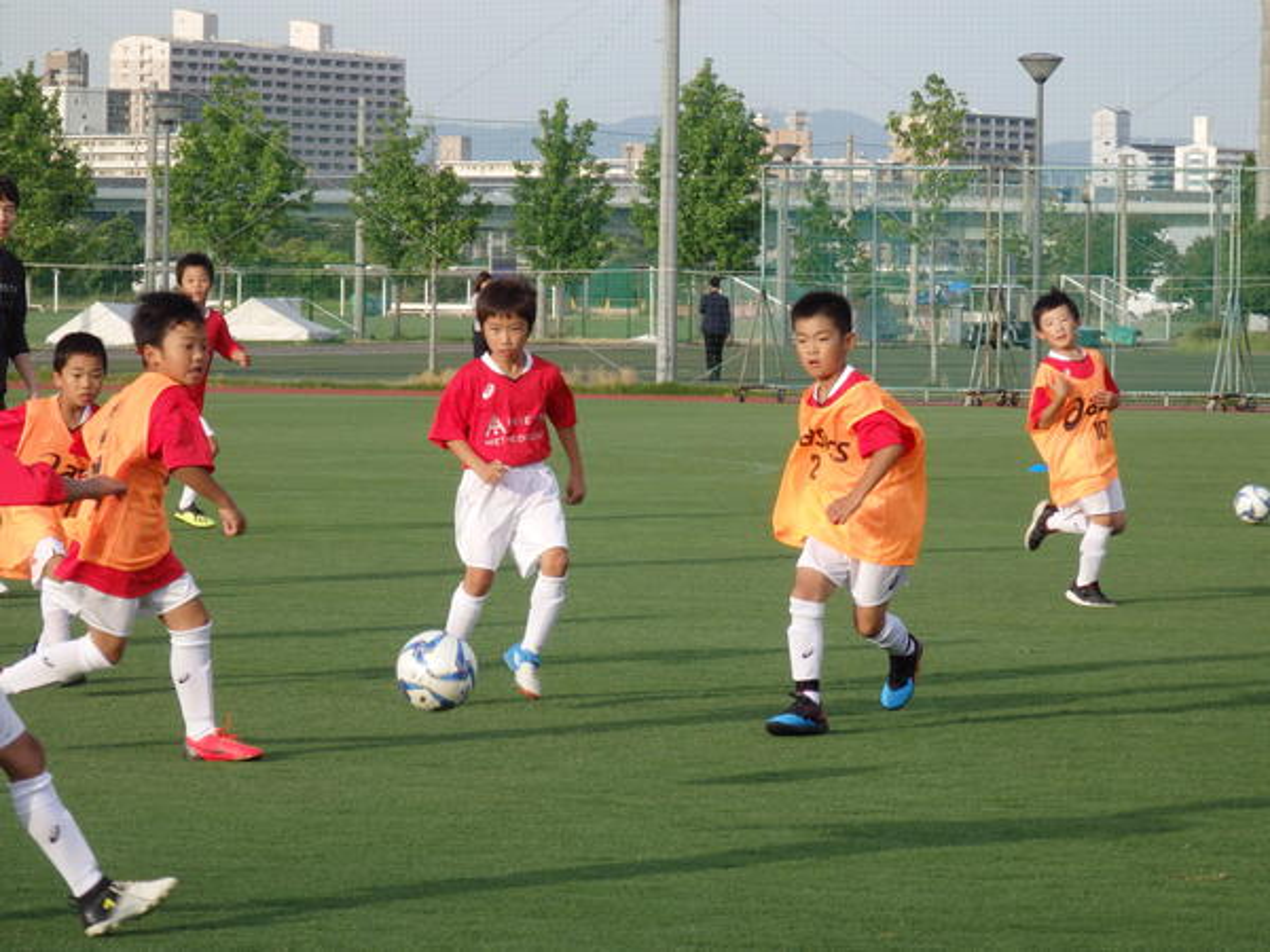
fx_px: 6200
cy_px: 476
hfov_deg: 11.7
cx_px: 635
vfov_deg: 8.8
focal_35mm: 169
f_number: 5.7
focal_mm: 30.2
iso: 250
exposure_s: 1/500
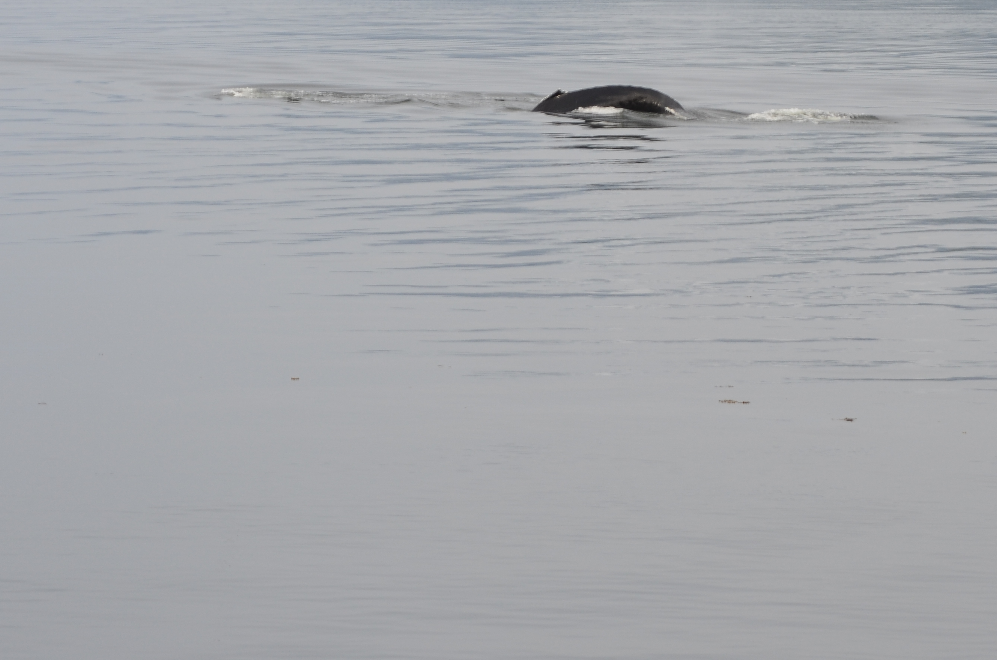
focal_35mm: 236
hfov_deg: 8.7
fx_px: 6521
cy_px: 115
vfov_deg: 5.8
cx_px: 525
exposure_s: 1/125
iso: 200
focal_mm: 85
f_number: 11
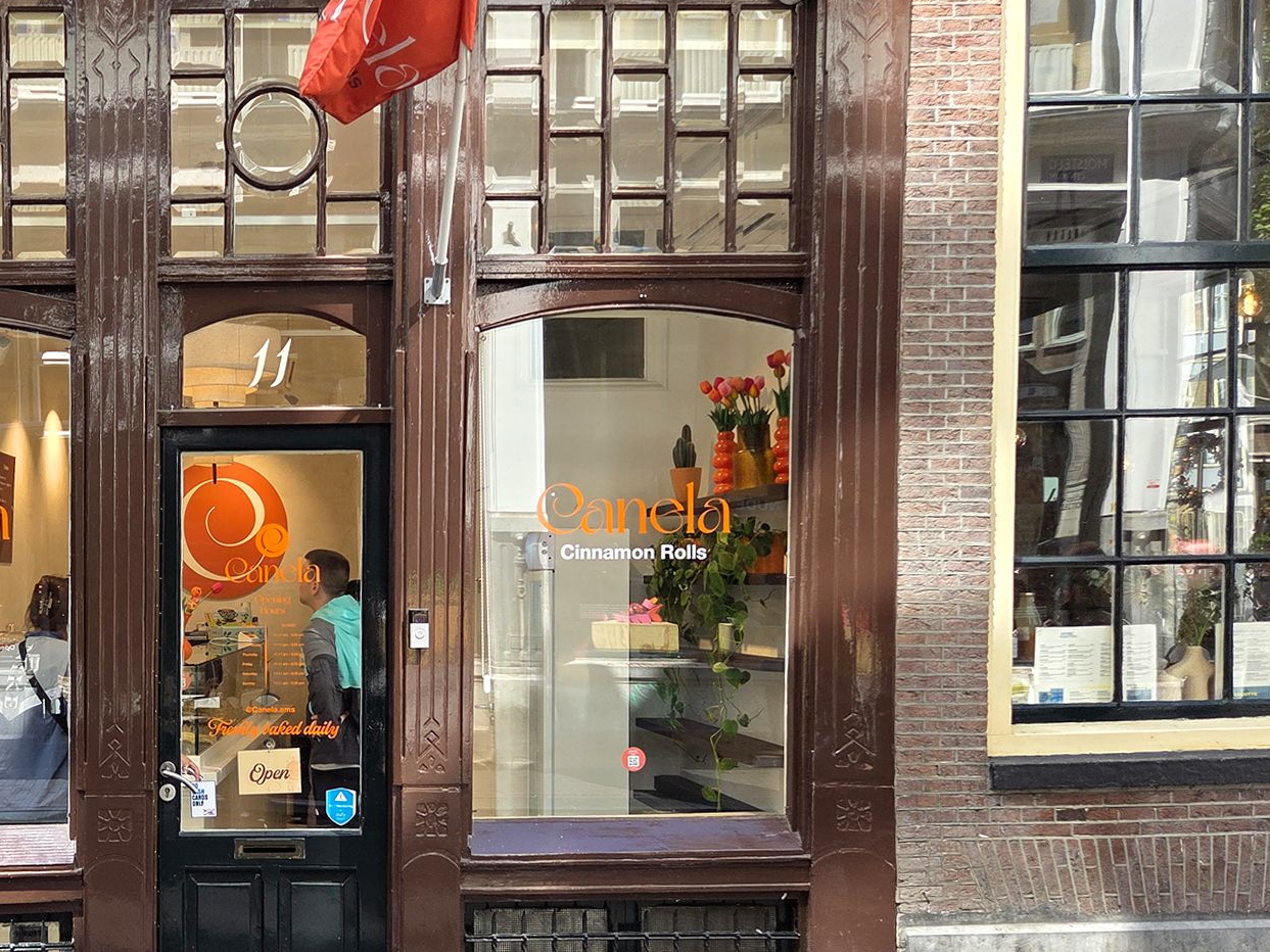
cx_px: 252
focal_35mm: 37
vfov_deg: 38.5
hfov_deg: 47.4
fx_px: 1357
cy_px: 560
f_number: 1.8
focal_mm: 5.4
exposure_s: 1/359
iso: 50
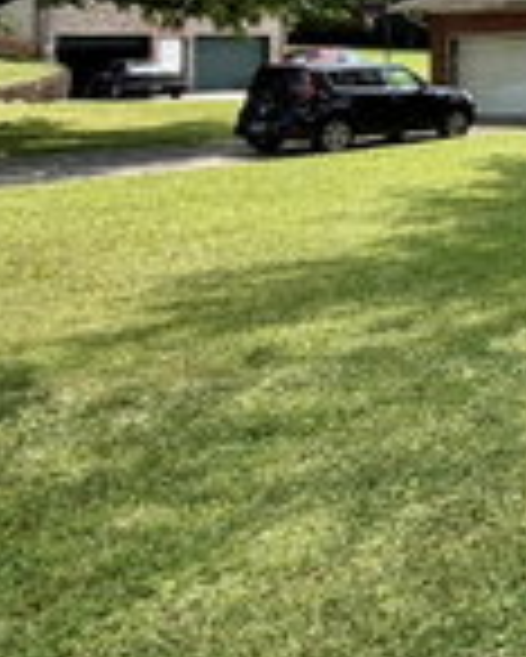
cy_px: 27
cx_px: 953
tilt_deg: +2.1
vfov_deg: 35.7
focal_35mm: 48
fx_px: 933
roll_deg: +1.4
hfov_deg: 21.0
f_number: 2.2
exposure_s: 1/789
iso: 25
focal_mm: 2.22
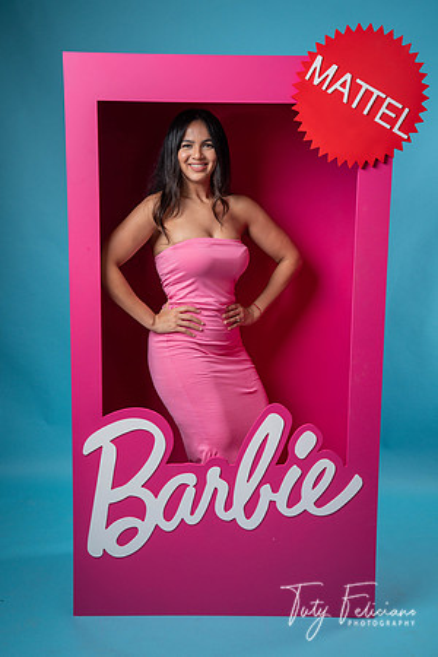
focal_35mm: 45
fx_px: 821
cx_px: 219
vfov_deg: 43.6
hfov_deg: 29.9
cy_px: 328
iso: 250
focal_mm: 45
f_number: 5.6
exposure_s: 1/200
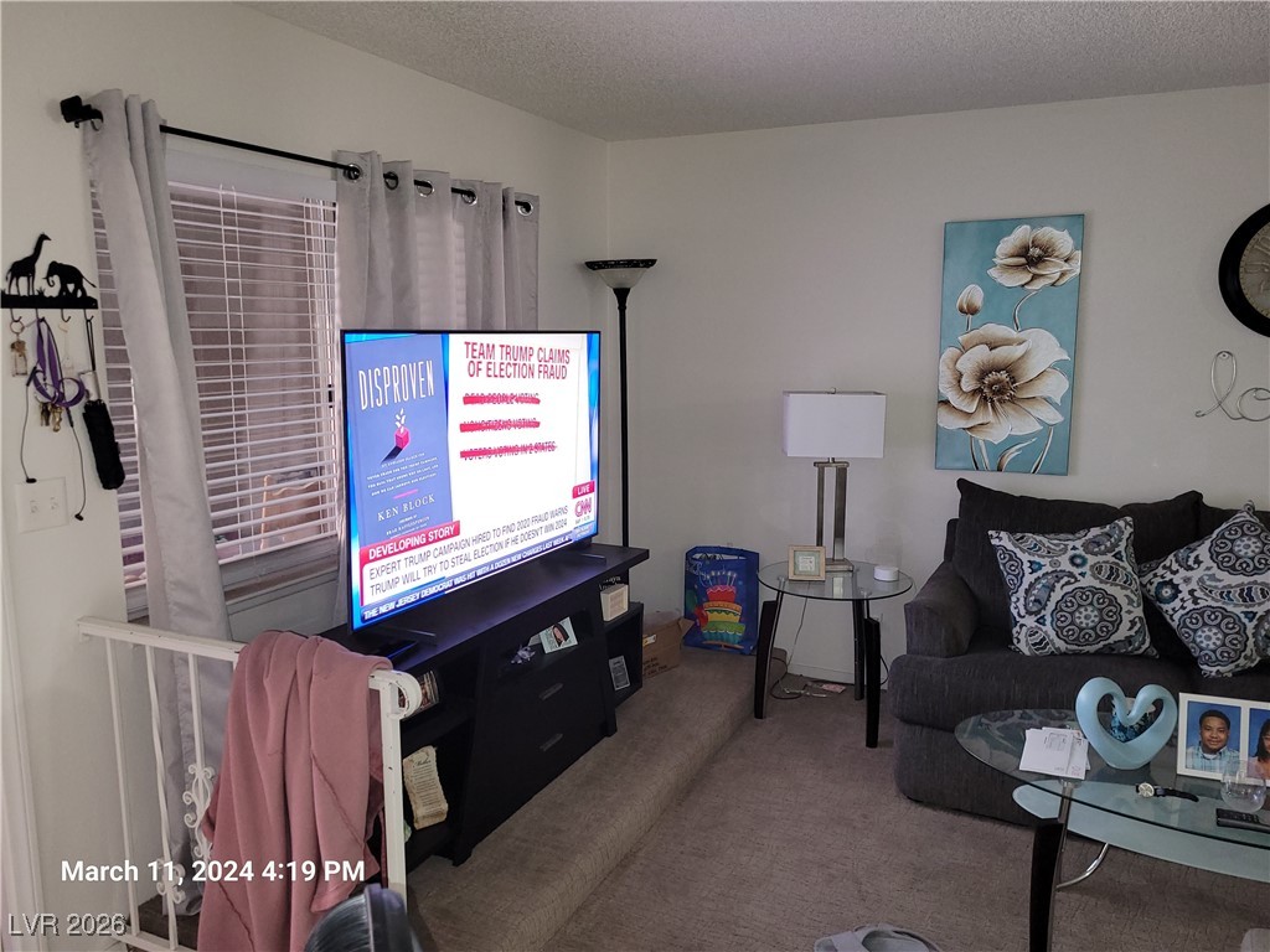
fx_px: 954
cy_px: 476
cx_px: 635
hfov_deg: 67.3
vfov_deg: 53.1
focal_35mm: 26
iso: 160
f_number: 1.8
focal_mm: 5.4
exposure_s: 1/20
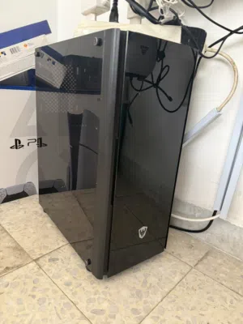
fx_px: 225
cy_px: 162
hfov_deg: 56.8
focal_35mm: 24
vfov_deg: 71.6
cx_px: 122
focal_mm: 6.76
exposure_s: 1/60
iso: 800
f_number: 1.78
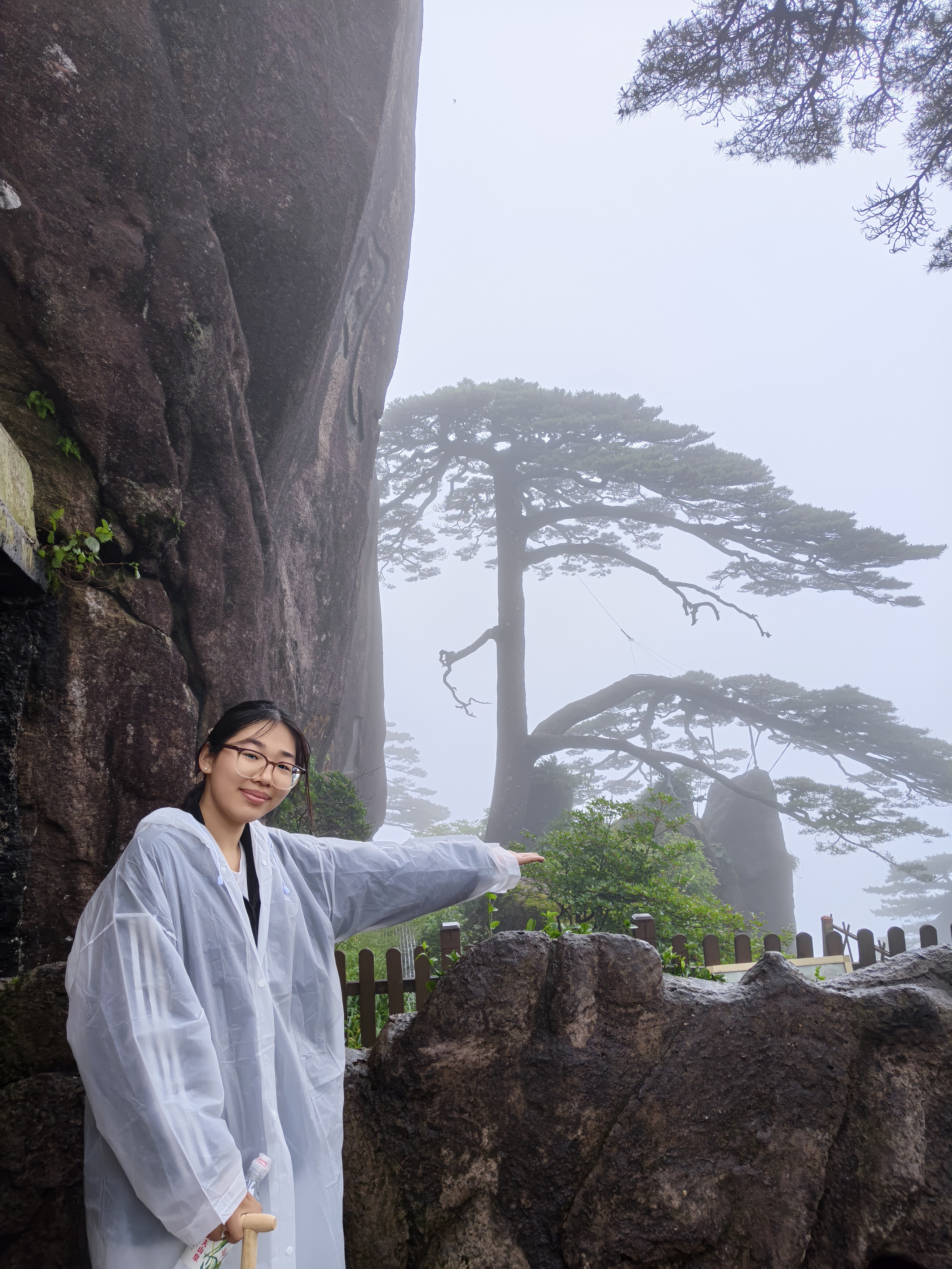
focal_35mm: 23
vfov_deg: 73.9
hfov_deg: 58.9
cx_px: 476
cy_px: 634
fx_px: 843
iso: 71
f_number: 16
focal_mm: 5.56
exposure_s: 1/791
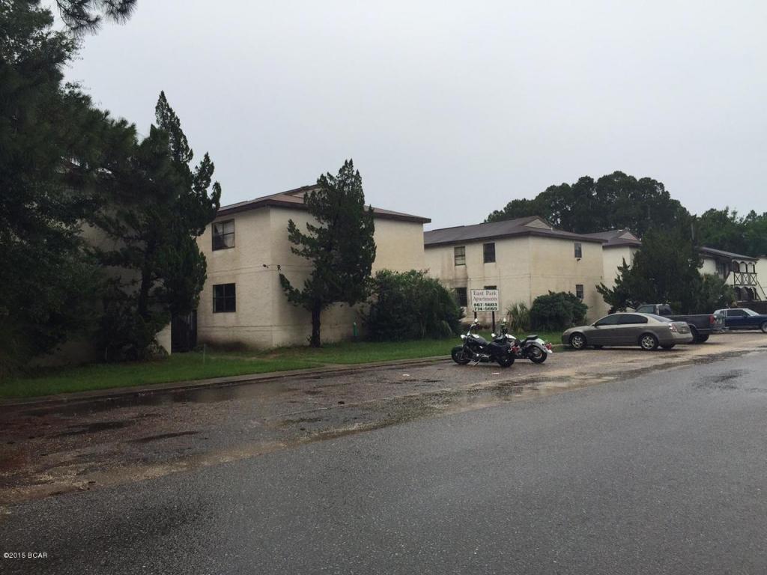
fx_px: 643
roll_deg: +1.9
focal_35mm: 29
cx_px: 384
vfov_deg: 48.2
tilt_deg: +2.9
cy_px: 288
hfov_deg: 61.7
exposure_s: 1/476
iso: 32
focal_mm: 4.15
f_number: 2.2
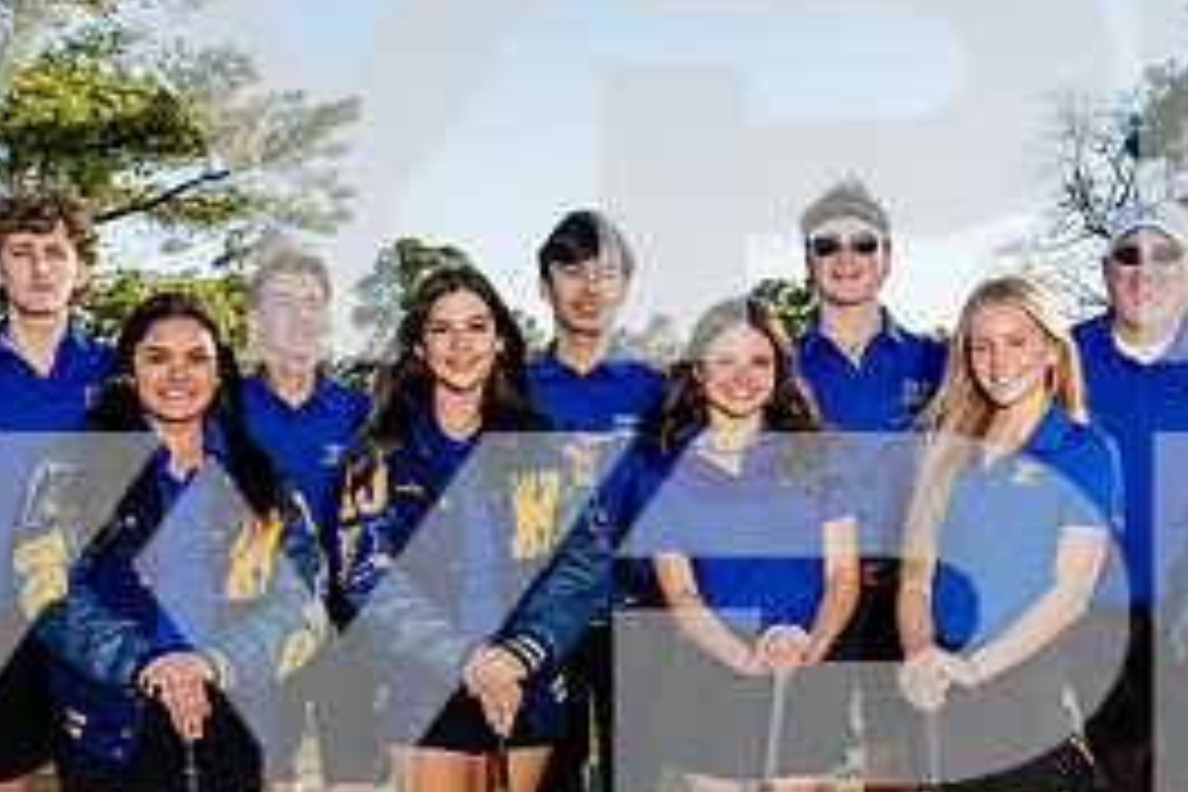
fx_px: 2178
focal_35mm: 66
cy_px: 673
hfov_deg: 30.5
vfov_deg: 20.3
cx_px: 526
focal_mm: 30
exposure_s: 1/250
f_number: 8
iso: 100
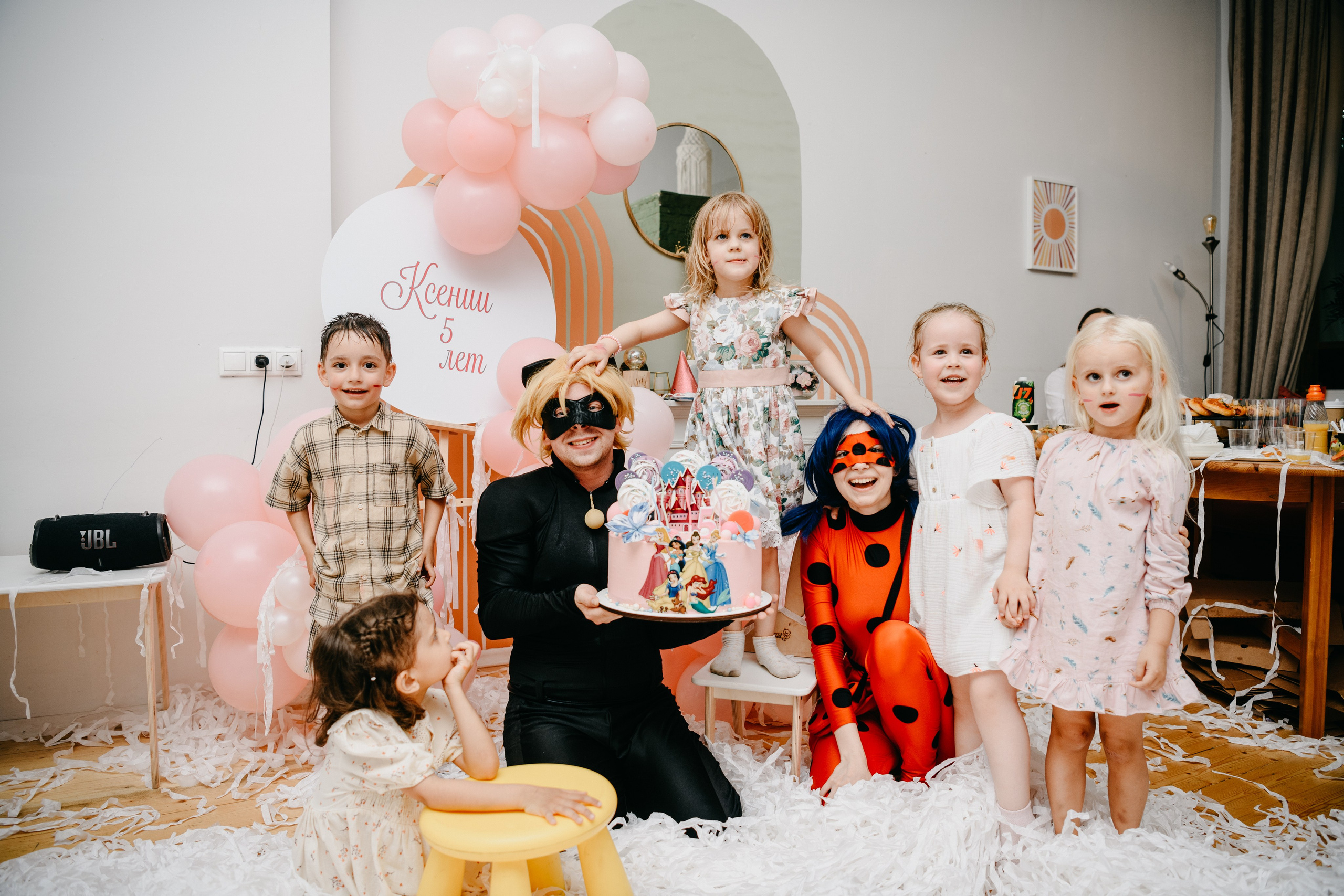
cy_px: 448
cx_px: 672
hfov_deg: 73.7
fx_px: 896
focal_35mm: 24
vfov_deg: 53.1
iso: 200
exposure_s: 1/160
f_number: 3.2
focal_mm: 24
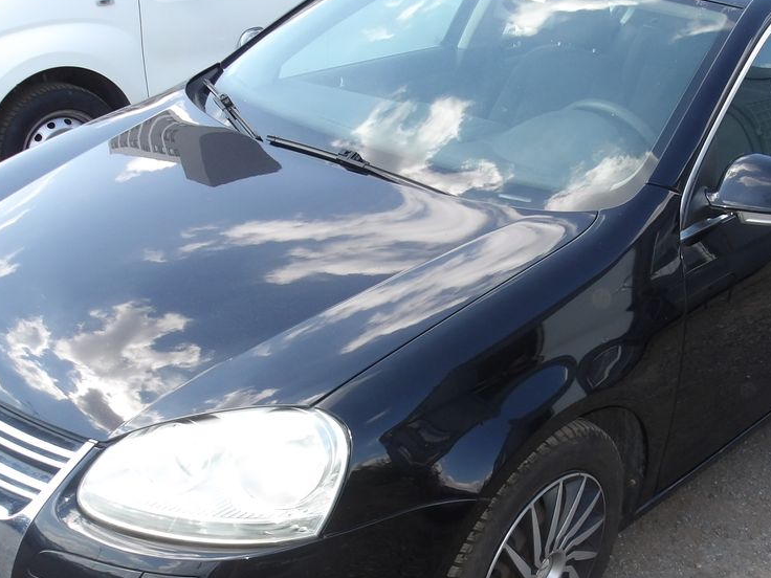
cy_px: 372
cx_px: 450
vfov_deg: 32.7
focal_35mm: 44
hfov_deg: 42.8
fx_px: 980
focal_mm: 4.9
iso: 100
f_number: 3
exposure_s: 1/325
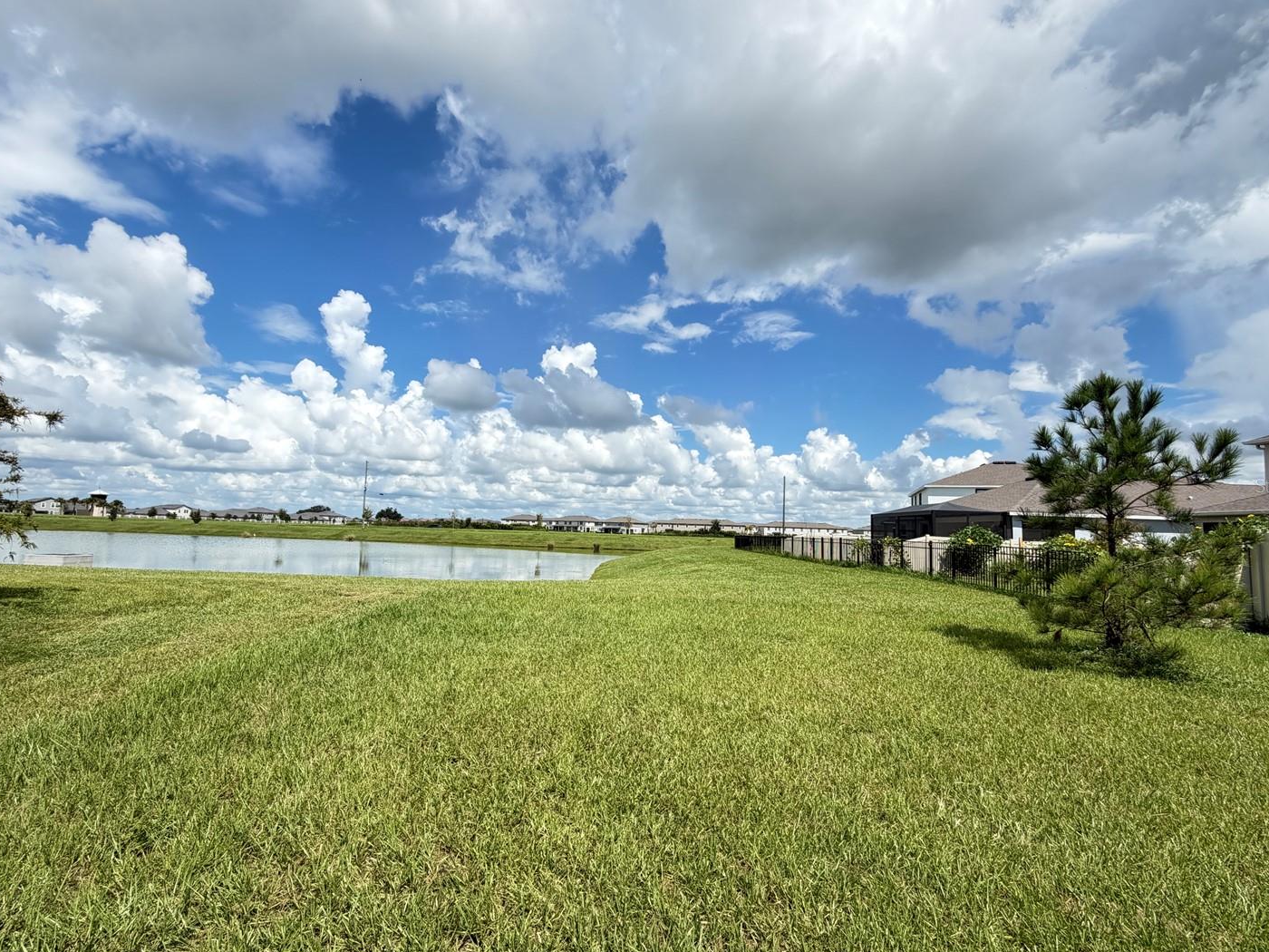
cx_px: 615
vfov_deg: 78.1
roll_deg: -2.1
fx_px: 587
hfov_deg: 94.5
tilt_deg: +4.6
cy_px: 485
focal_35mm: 16
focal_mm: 2.22
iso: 40
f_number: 2.2
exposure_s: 1/770
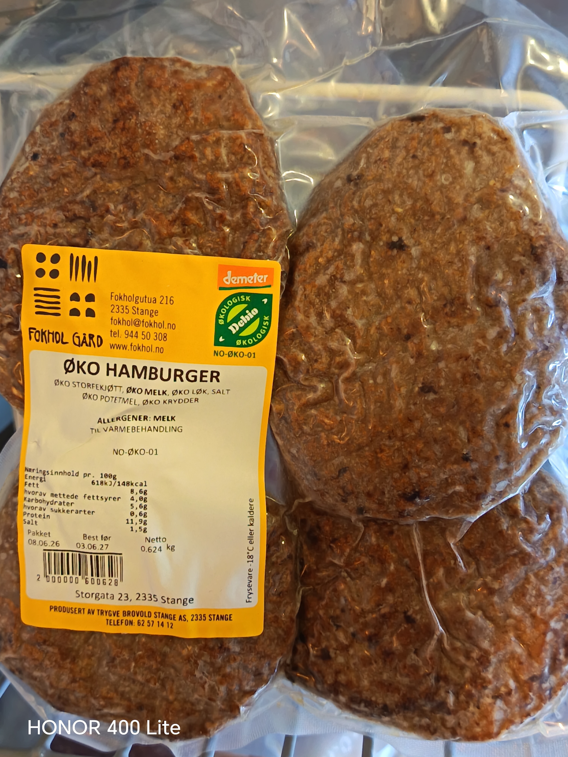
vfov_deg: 43.9
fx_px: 941
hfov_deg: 33.6
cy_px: 378
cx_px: 284
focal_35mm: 43
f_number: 1.75
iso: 2276
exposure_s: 1/33.3
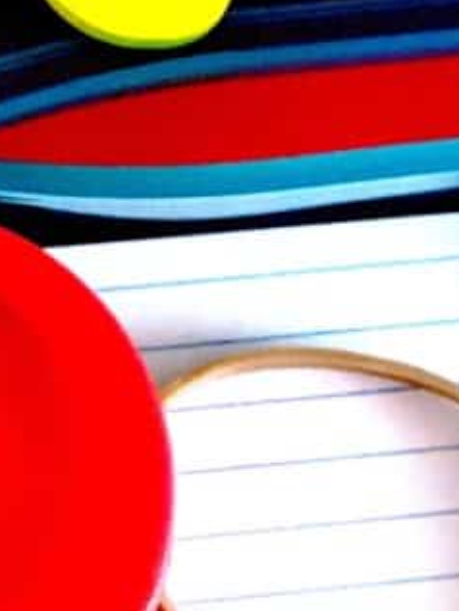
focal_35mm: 252
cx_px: 363
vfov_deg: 7.8
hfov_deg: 5.9
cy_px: 150
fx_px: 4452
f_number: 2
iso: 160
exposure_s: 1/122
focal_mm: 6
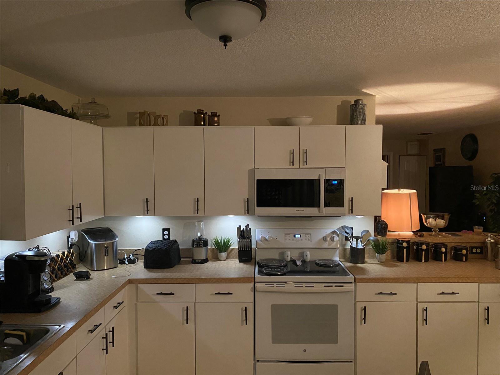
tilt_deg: -2.6
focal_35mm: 26
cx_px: 250
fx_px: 376
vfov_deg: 53.1
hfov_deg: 67.3
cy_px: 188
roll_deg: +0.2
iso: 800
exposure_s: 1/30
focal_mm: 4.25
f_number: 1.8
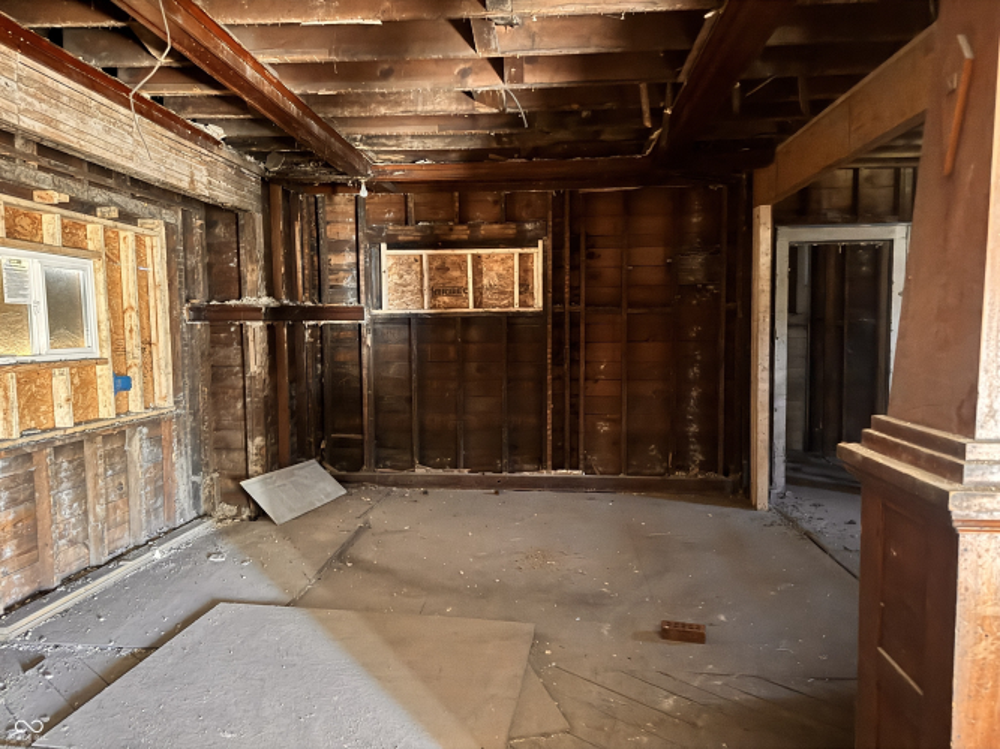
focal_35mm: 24
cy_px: 374
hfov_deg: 71.6
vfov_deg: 56.8
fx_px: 693
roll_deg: -1.2
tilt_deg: -4.2
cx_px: 500
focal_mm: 6.76
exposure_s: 1/12
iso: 1250
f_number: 1.78
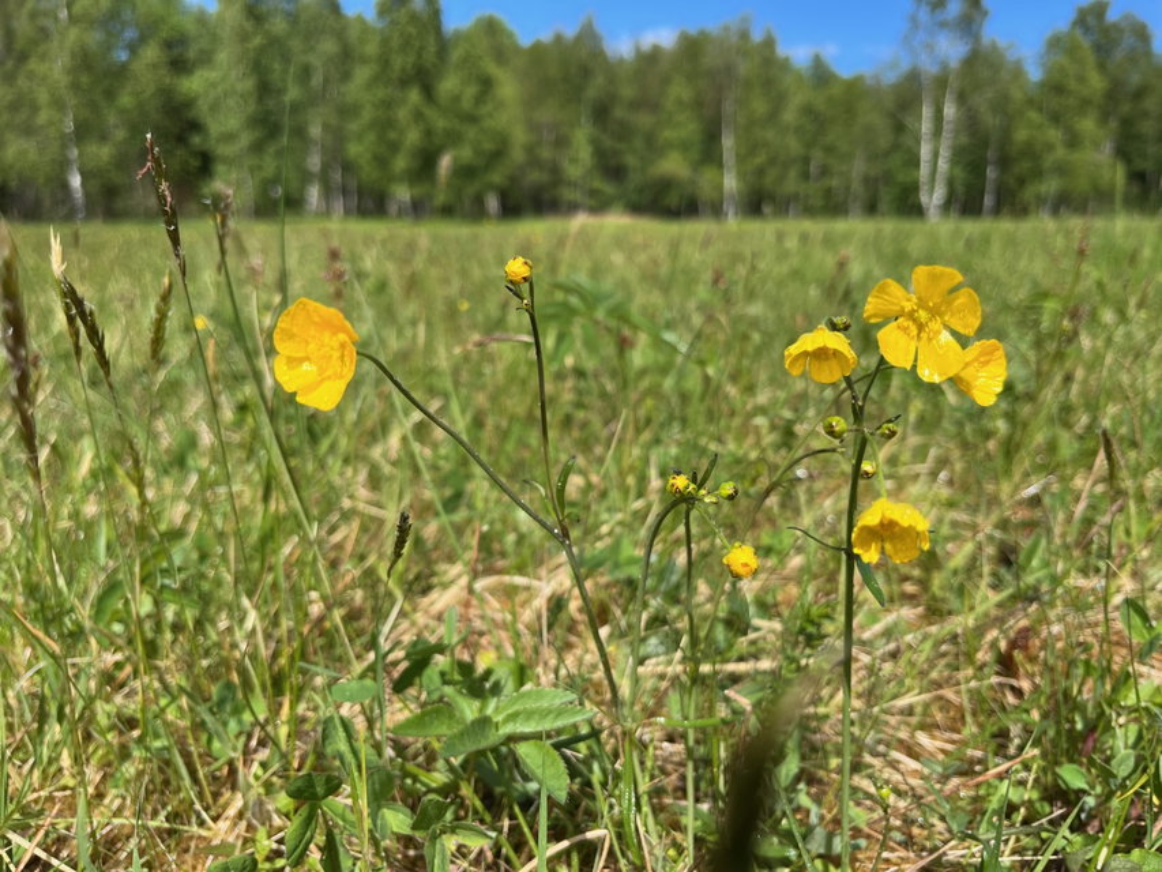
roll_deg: -0.3
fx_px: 873
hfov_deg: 67.3
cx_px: 581
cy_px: 436
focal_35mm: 26
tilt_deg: -12.8
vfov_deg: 53.1
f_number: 1.6
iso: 50
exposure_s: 1/3135
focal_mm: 5.1
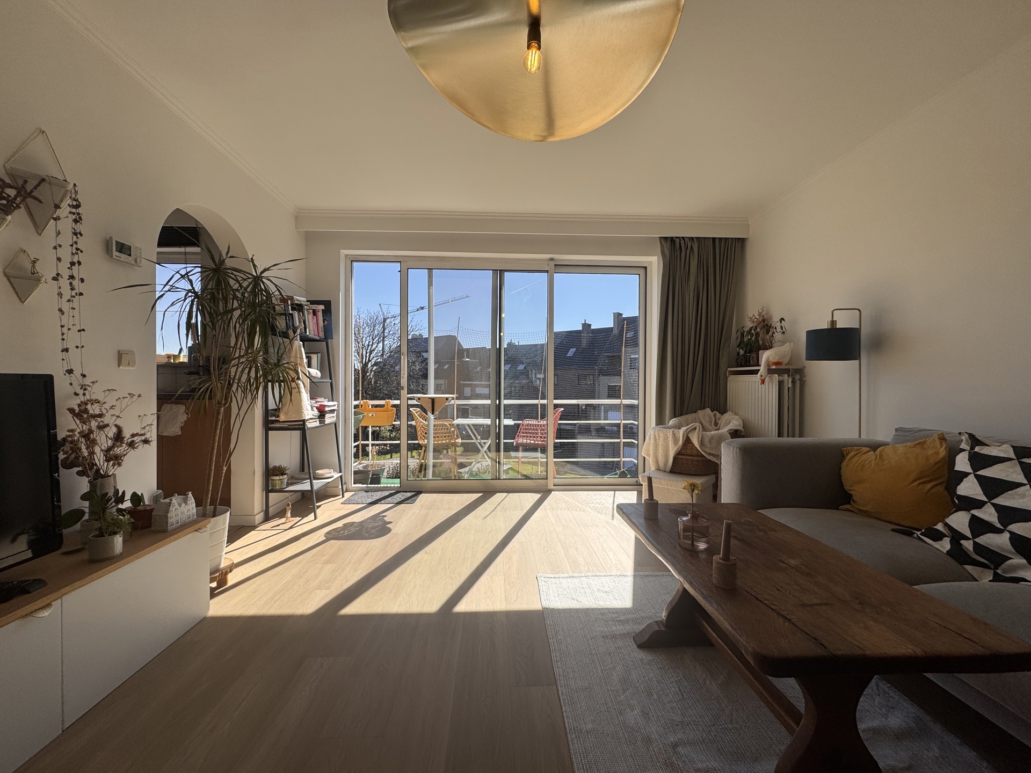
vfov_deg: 85.7
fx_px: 417
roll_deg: -0.7
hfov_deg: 102.1
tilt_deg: -0.2
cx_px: 516
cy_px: 386
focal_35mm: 14
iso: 50
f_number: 2.2
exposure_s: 1/1299
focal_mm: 2.22
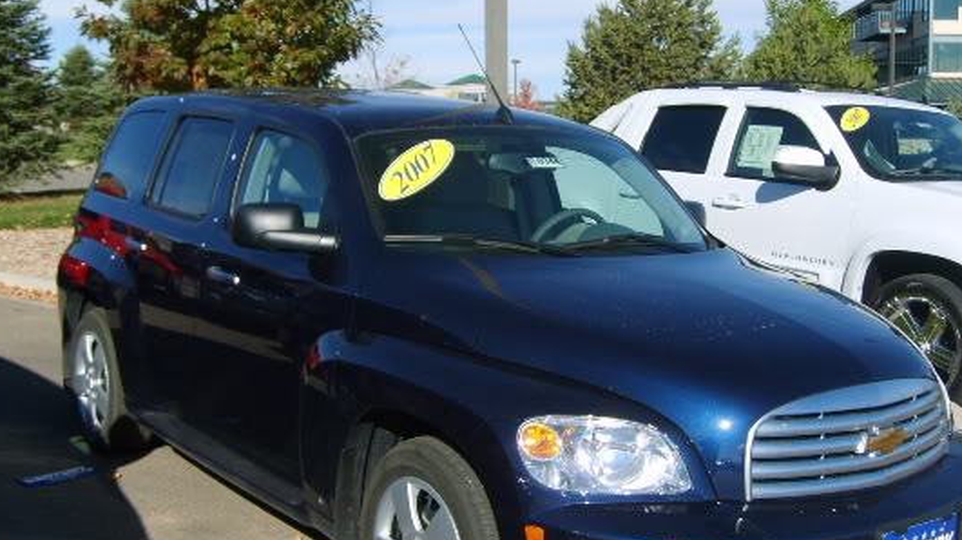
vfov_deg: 25.9
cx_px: 531
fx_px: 1173
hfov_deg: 44.5
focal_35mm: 46
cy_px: 299
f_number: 2.8
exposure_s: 1/1000
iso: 50
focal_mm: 5.8
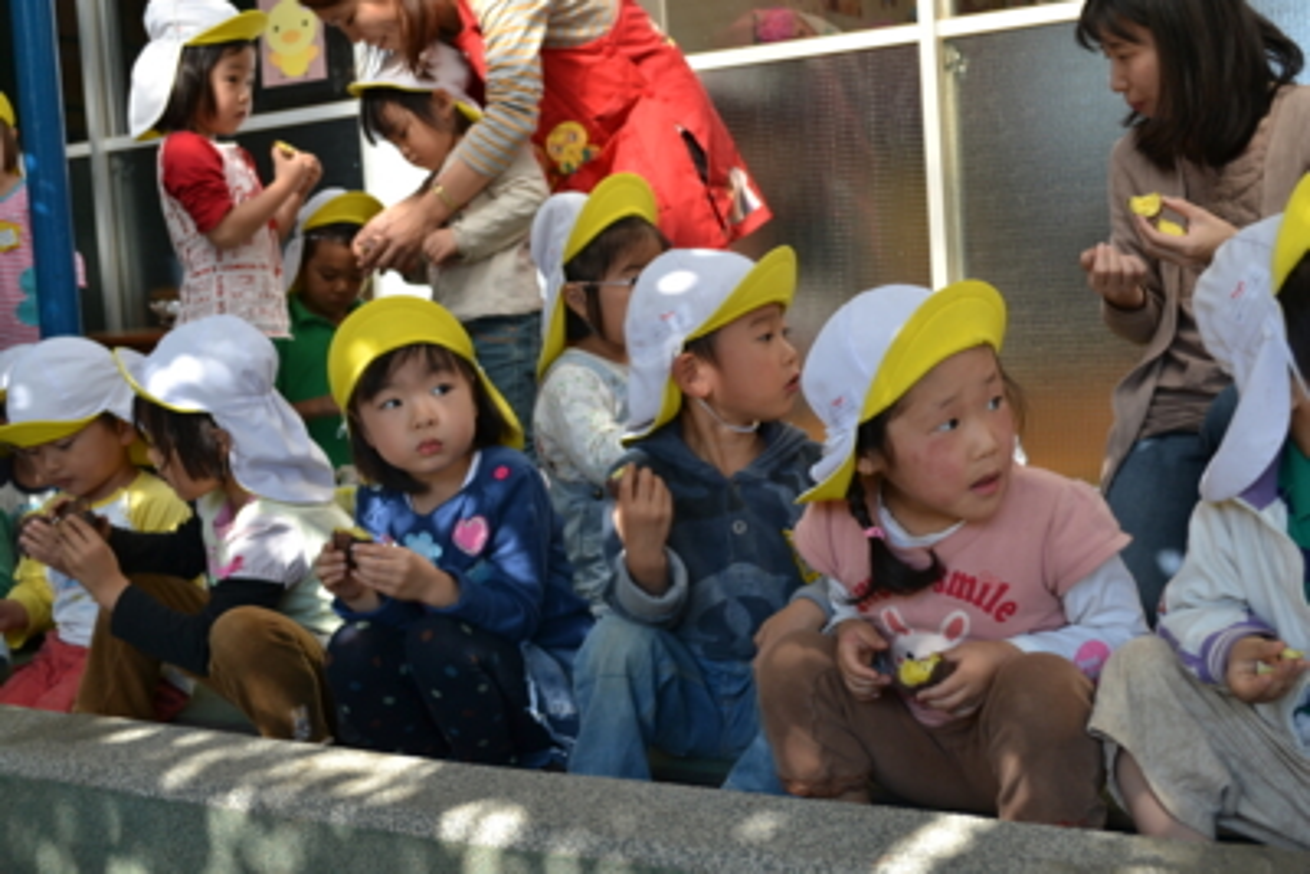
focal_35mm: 45
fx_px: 1638
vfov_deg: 29.9
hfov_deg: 43.6
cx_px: 655
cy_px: 437
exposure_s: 1/125
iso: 180
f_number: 5.6
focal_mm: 30
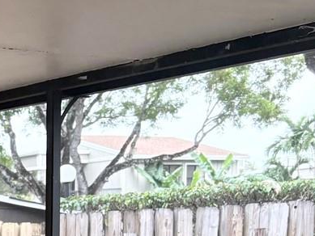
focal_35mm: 107
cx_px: -231
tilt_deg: -7.4
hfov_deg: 15.9
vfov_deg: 12.8
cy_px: 394
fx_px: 974
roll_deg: +2.5
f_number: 1.6
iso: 125
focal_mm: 5.96
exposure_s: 1/122
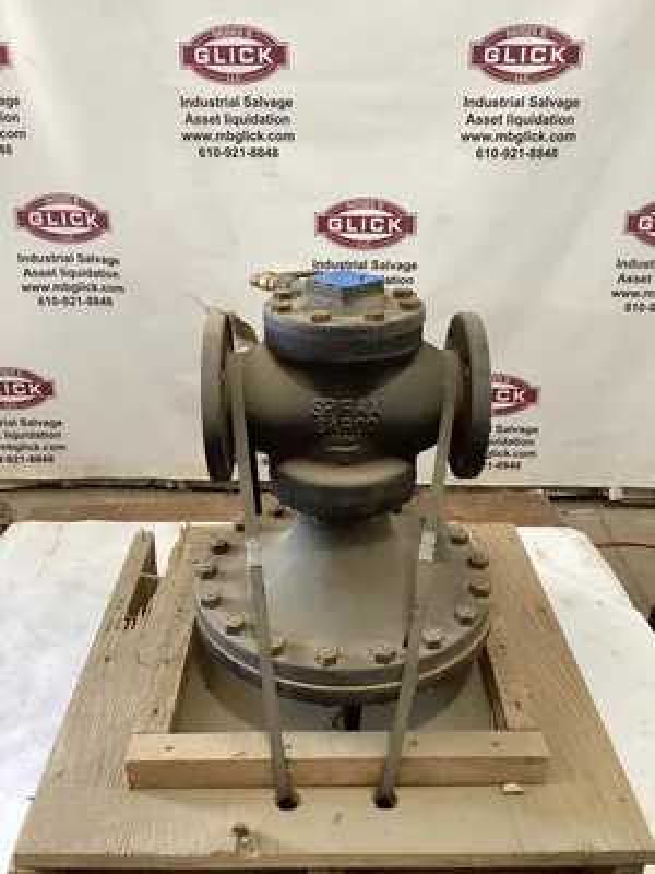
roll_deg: +1.2
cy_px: 437
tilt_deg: -23.1
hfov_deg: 45.4
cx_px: 328
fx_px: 782
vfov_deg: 58.4
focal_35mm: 31
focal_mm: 3.3
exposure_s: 1/50
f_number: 2.4
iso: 160
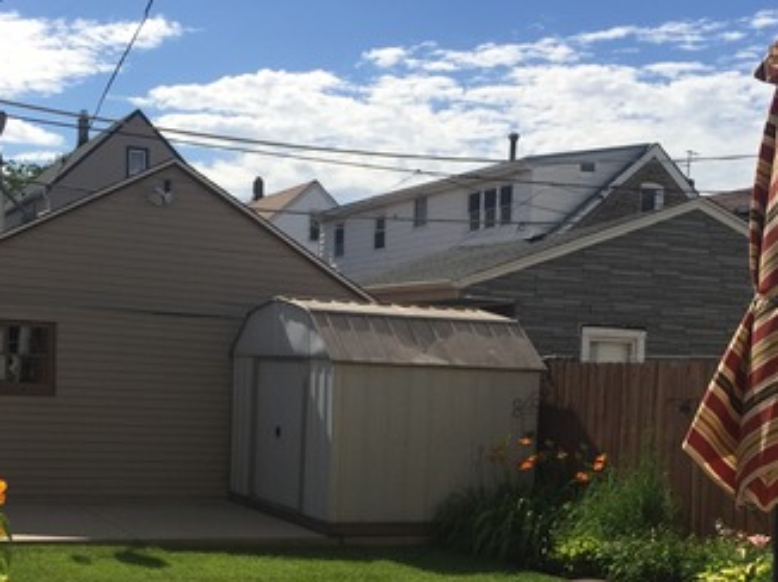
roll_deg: -3.1
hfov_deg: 33.8
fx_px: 1280
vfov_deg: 25.0
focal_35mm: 57
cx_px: 353
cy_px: 510
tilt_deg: -5.5
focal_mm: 4.15
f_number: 2.2
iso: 32
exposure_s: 1/3300
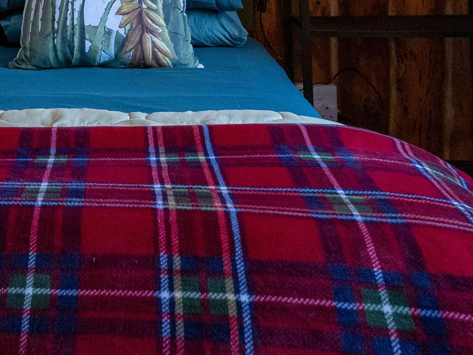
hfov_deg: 32.5
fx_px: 752
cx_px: 17
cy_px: -97
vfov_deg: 23.7
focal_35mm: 55
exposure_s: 1/60
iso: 1600
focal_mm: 9
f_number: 5
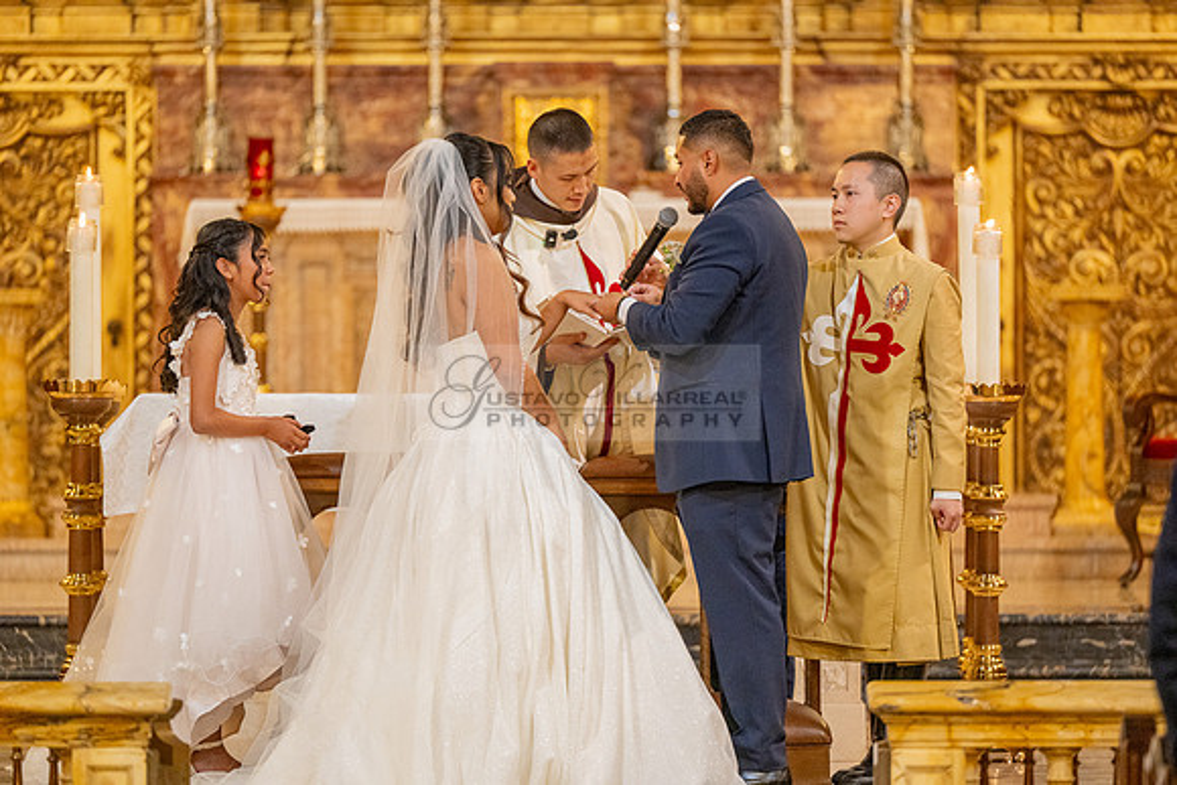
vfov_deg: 6.9
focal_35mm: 200
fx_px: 6540
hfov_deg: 10.3
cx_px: 588
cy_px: 392
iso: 2000
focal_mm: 200
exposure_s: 1/200
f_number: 2.8
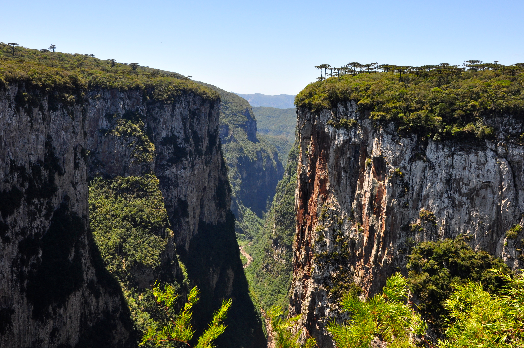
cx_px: 262
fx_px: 611
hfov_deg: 46.4
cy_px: 174
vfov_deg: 31.8
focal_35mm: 42
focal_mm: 28
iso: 250
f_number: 13
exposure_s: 1/160
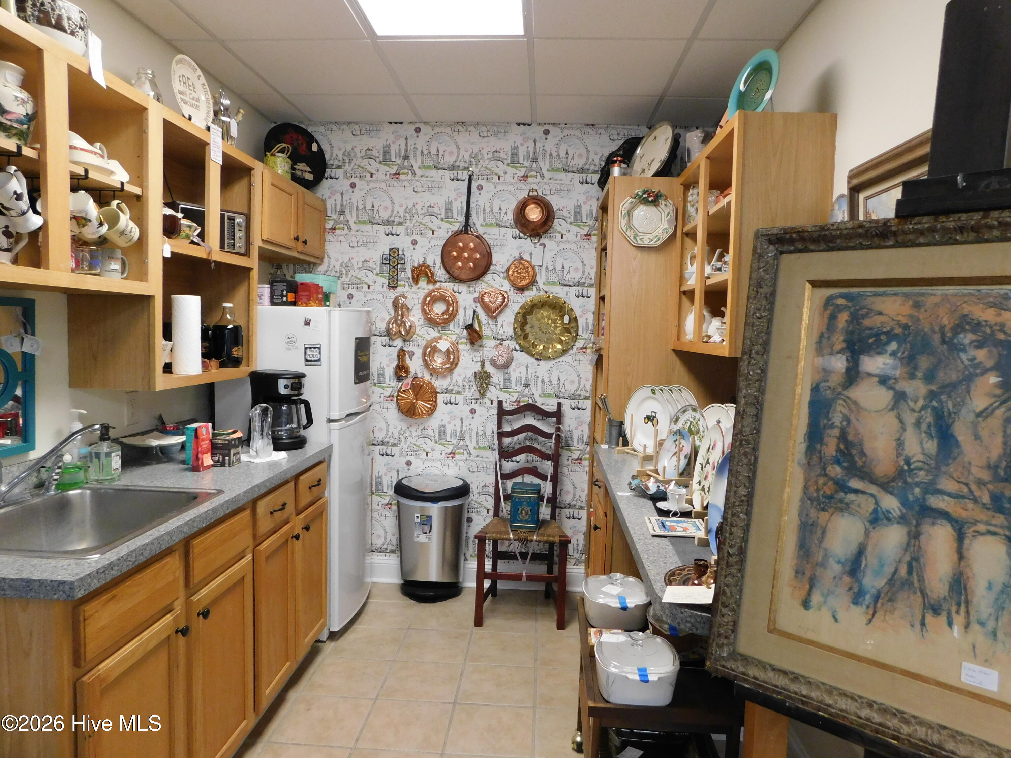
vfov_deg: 58.9
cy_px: 379
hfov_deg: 73.9
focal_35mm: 23
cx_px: 506
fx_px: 672
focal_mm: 4
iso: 320
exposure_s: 1/30
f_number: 3
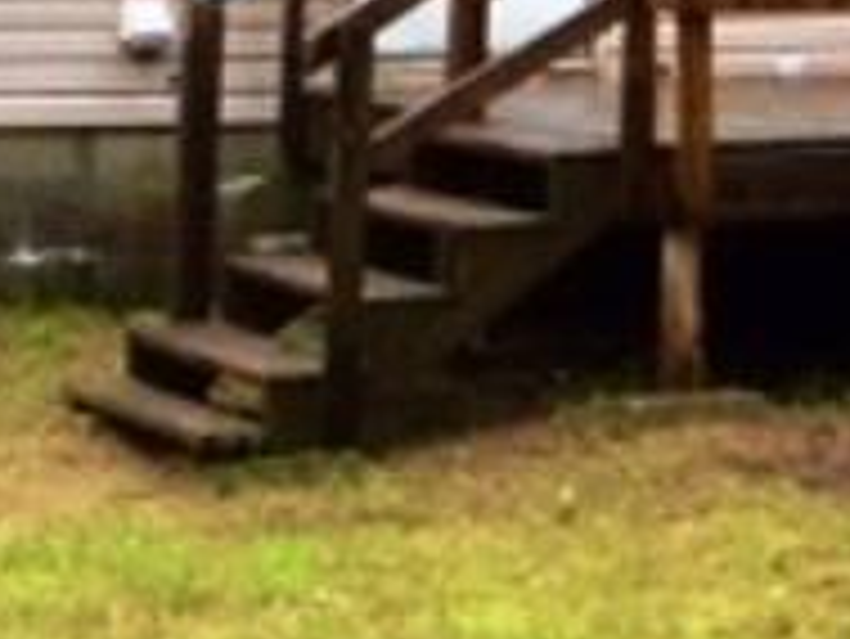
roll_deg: +0.2
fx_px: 3858
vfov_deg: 9.4
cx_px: 1052
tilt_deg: -3.6
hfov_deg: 12.3
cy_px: 40
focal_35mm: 157
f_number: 2.2
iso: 160
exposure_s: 1/30
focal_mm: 4.15
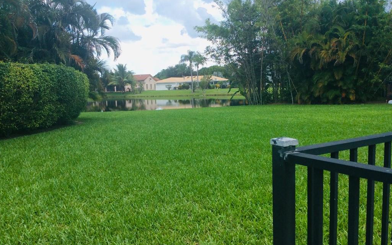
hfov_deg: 56.7
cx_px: 196
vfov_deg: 37.3
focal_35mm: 34
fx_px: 363
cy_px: 124
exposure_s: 1/578
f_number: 2.4
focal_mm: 3.3
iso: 32
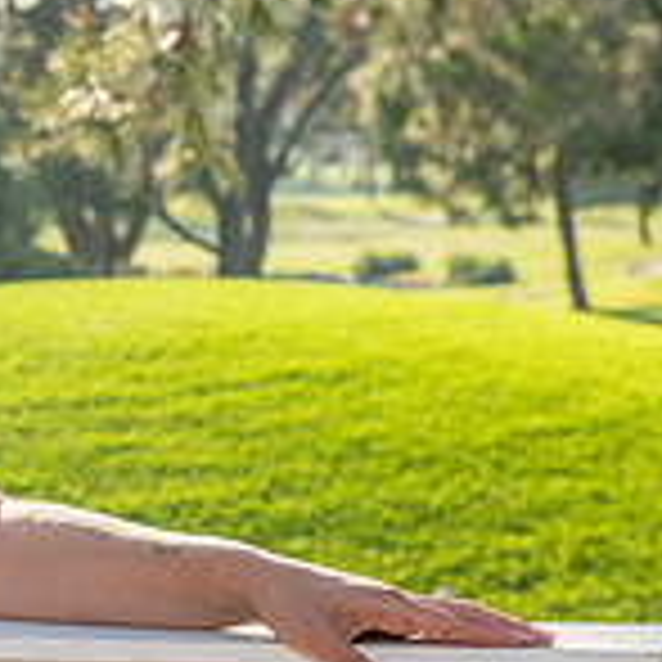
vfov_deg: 7.4
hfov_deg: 7.3
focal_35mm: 235
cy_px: 367
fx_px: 5085
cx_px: -473
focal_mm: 70
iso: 200
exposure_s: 1/200
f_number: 9
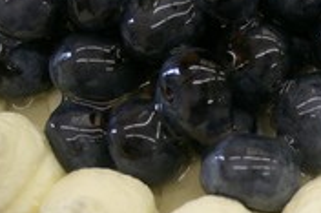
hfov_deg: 17.3
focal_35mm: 116
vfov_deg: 11.8
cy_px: 150
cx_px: 318
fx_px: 1033
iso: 400
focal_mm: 28
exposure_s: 1/45
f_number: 4
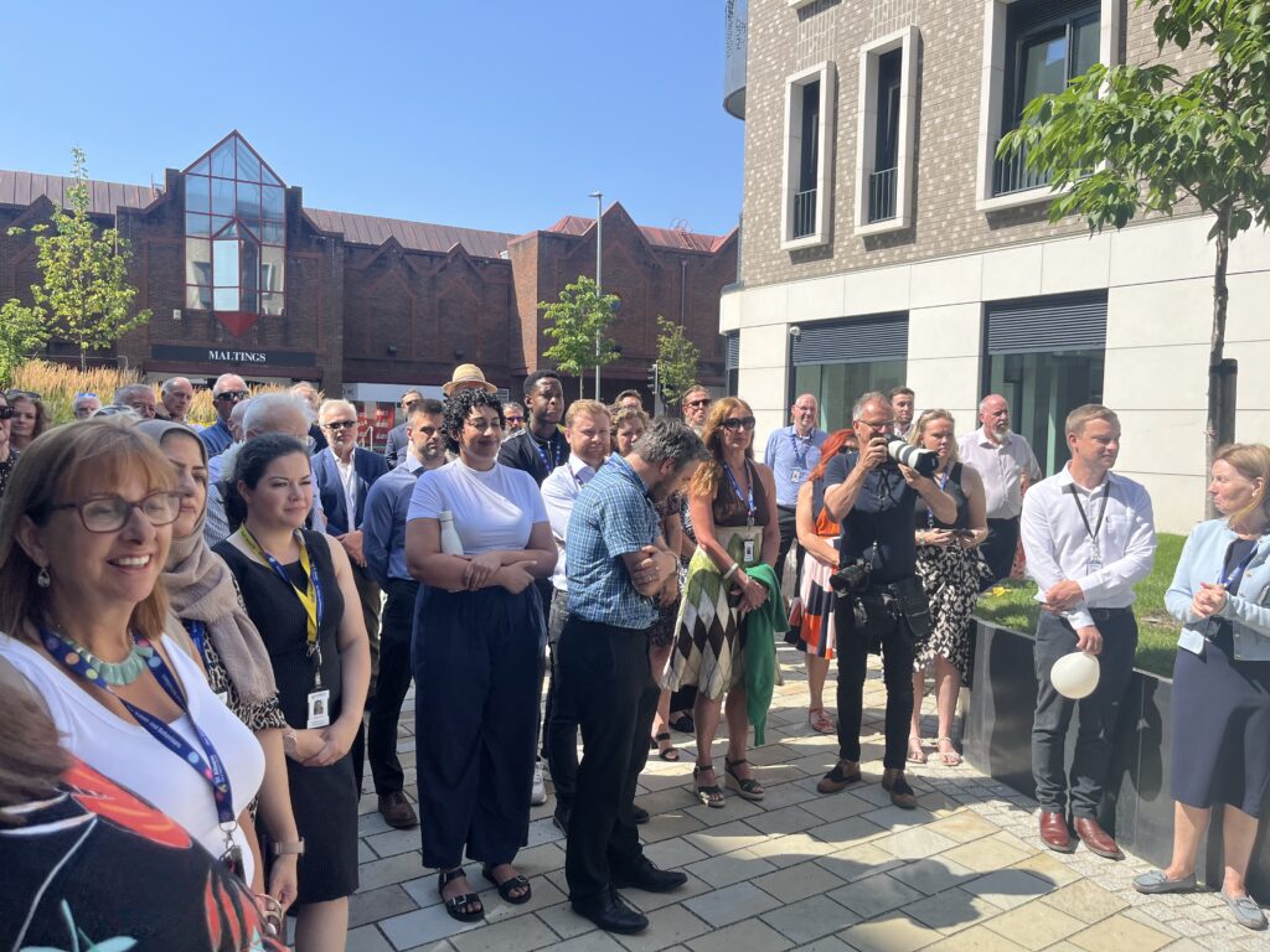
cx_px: 635
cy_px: 476
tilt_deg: -2.5
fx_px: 954
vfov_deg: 53.1
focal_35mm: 26
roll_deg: -1.1
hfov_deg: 67.3
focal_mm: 5.1
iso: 50
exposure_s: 1/1647
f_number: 1.6
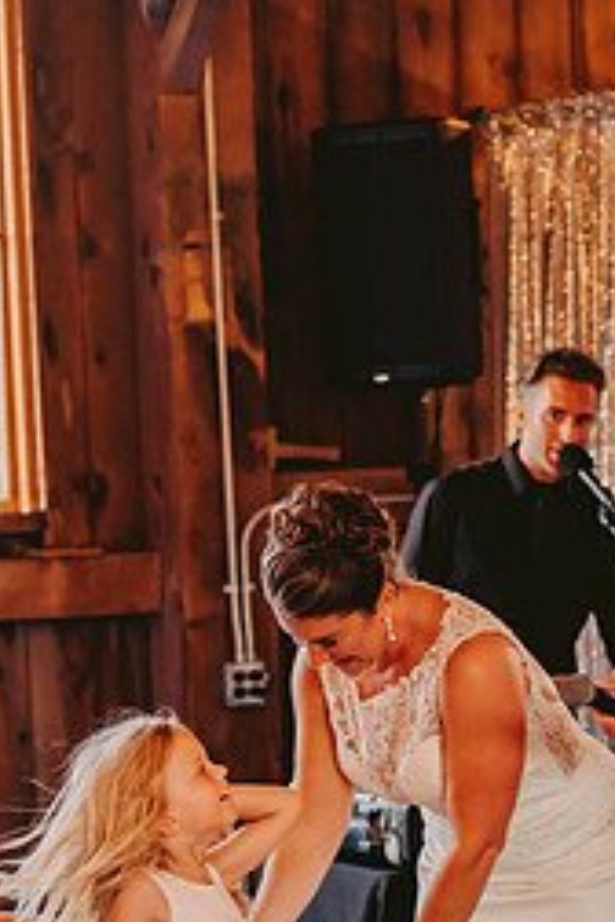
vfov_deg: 16.3
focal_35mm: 125
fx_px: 3203
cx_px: 531
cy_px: 692
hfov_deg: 10.9
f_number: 2.8
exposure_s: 1/100
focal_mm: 70
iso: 1000
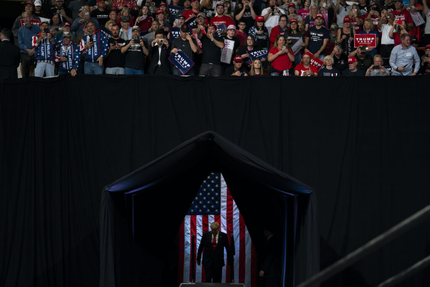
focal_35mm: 88
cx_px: 215
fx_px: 1051
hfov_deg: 23.1
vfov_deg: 15.5
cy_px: 144
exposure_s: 1/640
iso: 1600
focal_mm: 88
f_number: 2.8
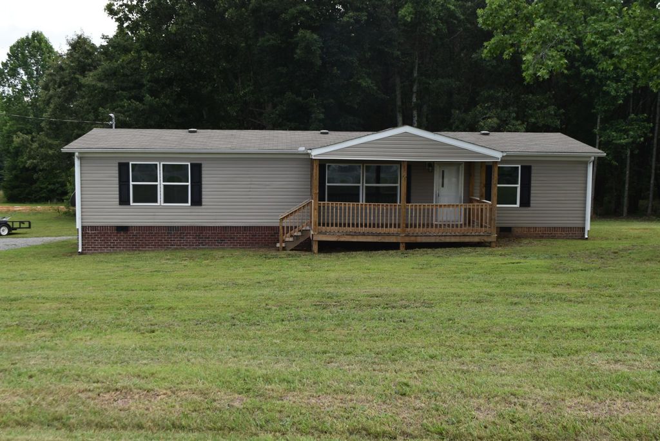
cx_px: 330
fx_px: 715
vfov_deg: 34.3
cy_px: 220
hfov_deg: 49.5
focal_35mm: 39
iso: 320
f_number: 8
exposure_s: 1/250
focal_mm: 26
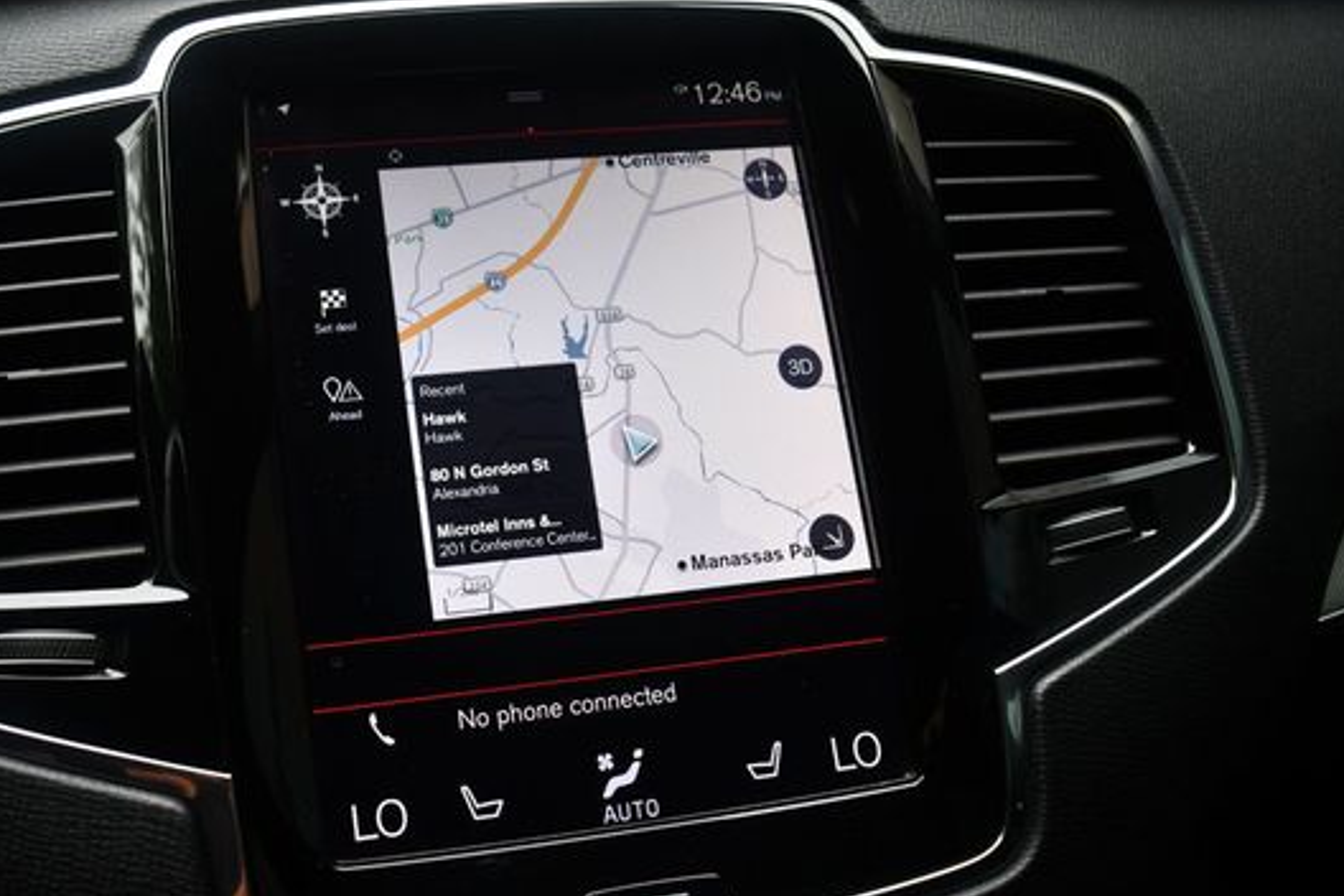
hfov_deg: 48.2
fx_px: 1493
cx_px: 557
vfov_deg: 33.4
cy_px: 466
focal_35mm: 40
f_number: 4
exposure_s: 1/250
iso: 400
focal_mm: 22
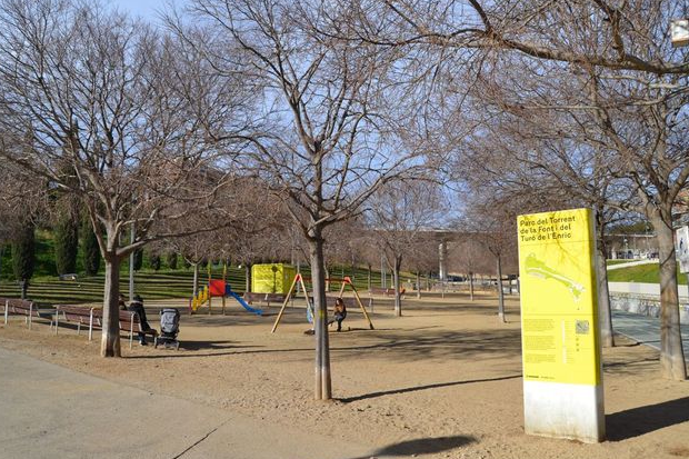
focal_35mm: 29
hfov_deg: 63.6
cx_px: 321
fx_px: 555
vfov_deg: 44.9
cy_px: 237
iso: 400
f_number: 6.3
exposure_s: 1/1600
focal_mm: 18
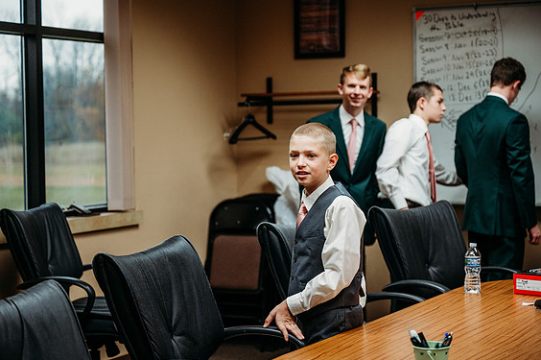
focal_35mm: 72
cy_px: 184
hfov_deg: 28.1
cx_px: 265
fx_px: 1081
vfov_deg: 18.9
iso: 2000
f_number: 2.8
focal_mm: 70
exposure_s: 1/320
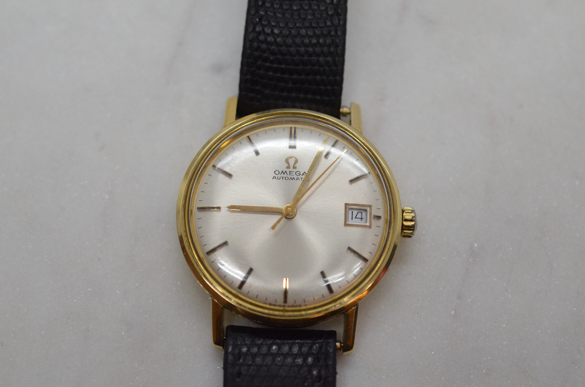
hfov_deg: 33.5
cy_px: 194
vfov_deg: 22.5
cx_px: 292
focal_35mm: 60
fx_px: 973
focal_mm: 40
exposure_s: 1/2500
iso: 3200
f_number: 5
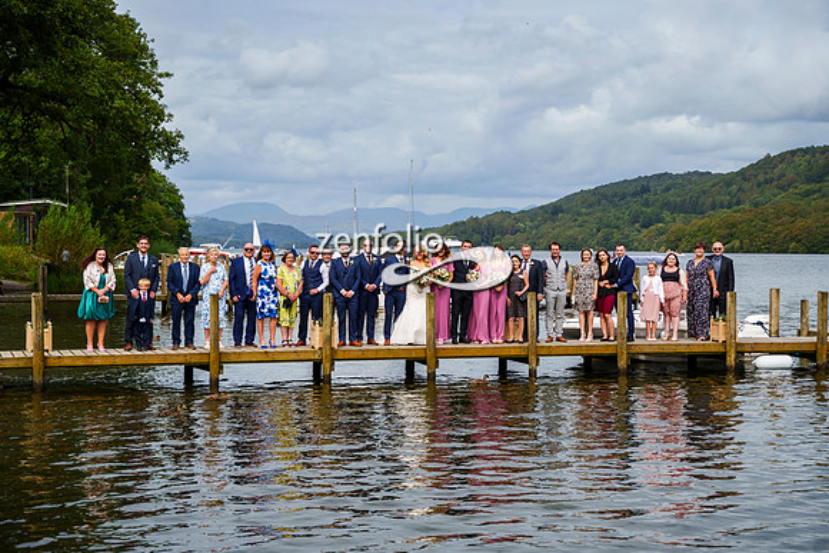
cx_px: 414
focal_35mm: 59
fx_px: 1359
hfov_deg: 33.9
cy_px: 276
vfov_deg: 23.0
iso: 400
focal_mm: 59
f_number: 3.5
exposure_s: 1/8000
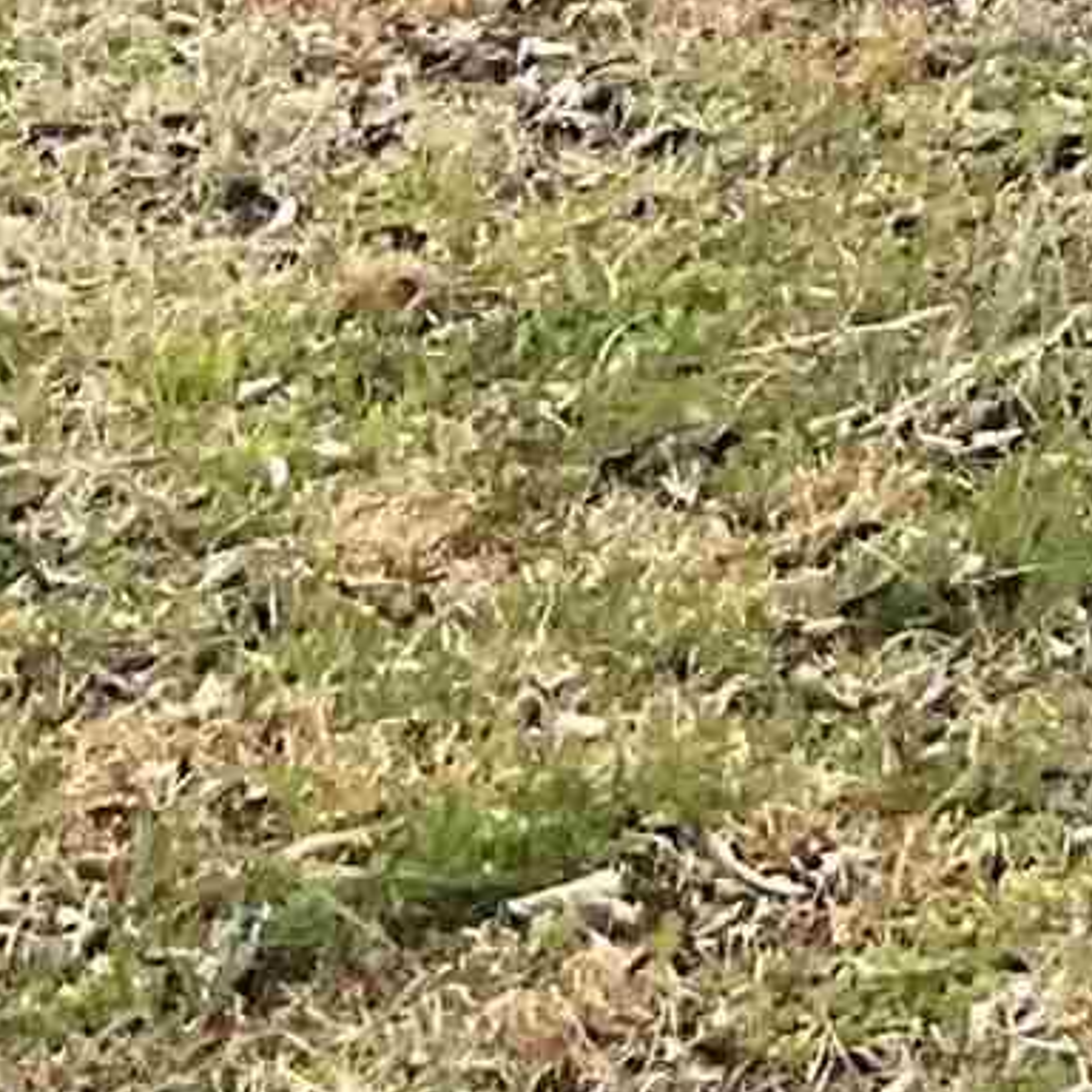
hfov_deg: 7.6
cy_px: -1647
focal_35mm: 205
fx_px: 7317
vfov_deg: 7.8
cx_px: 3066
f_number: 1.8
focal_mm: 3
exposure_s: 1/1250
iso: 16
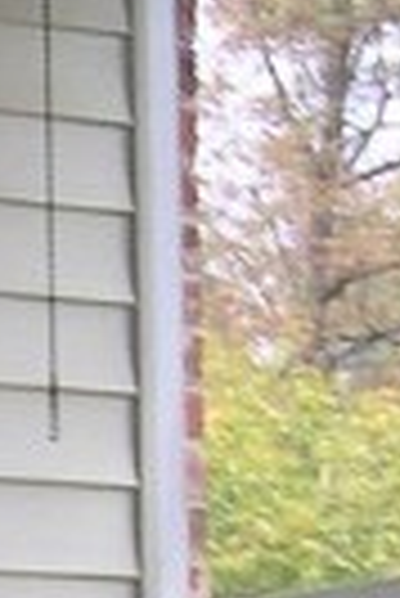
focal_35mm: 228
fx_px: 3790
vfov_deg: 8.8
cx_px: -404
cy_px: 890
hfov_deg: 5.9
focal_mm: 5.8
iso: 50
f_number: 2.8
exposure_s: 1/30
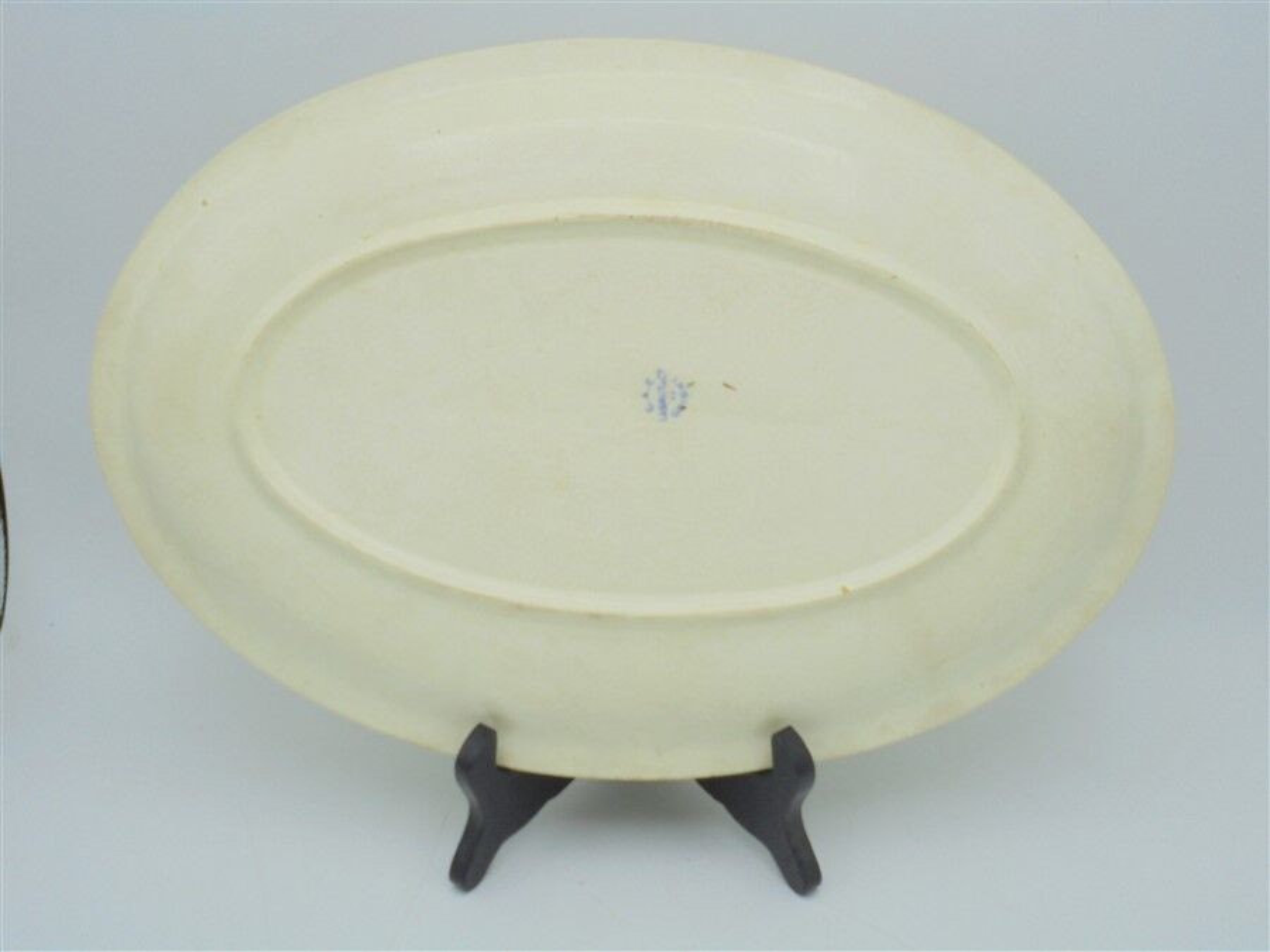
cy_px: 476
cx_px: 635
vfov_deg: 37.7
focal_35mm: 38
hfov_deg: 49.0
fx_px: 1394
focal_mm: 6.9
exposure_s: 1/50
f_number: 4.2
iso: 100
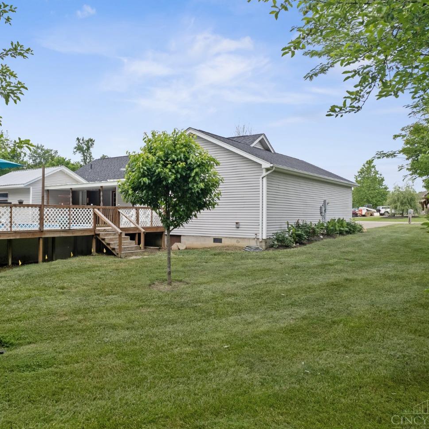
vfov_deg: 55.6
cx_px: 126
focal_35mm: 29
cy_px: 214
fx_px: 407
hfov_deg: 53.9
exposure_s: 1/1250
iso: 100
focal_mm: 8.38
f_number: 2.8
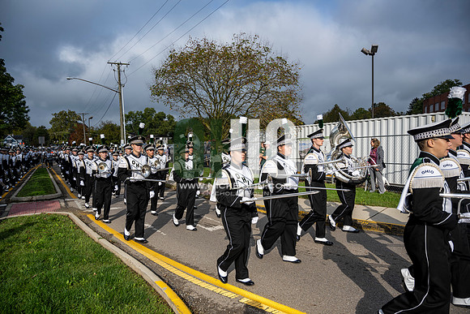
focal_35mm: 26
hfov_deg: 70.4
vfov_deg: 50.4
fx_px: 333
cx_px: 235
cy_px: 157
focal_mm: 25.5
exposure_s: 1/1600
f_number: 4
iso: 125
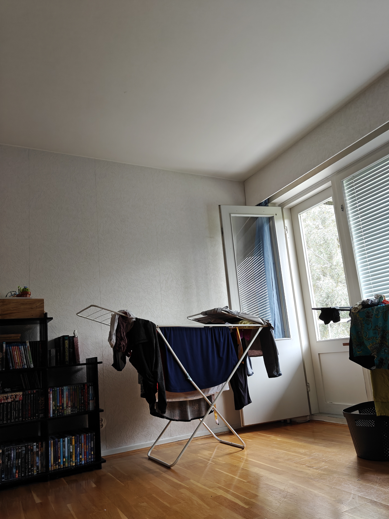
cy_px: 272
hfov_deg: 53.0
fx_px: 390
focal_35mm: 26
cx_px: 206
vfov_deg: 67.3
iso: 200
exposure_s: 1/56
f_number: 1.8
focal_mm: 5.59
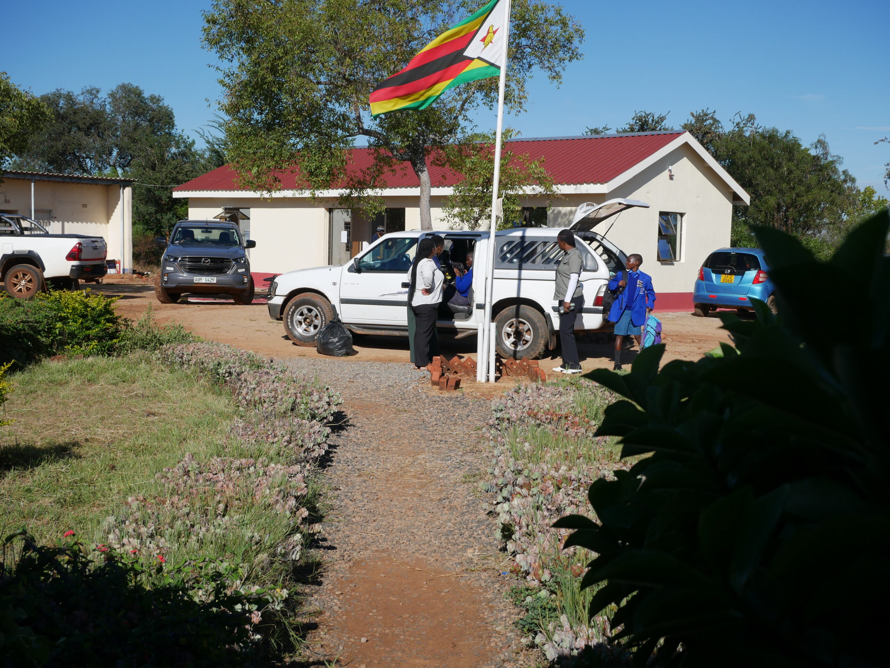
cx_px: 445
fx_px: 1132
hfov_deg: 42.9
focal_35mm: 44
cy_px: 334
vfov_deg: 32.9
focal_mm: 22
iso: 200
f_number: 7.1
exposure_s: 1/800
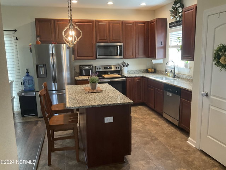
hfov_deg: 61.6
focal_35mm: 29
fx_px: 189
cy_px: 85
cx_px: 113
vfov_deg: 48.3
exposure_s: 1/60
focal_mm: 3
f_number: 1.8
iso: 125
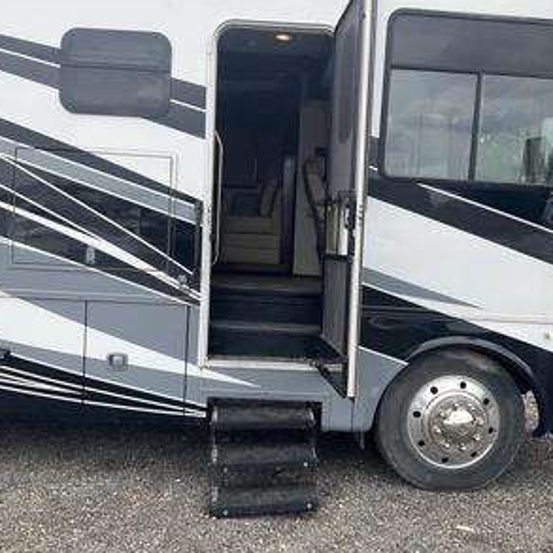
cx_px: 274
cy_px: 276
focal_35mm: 35
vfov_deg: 47.2
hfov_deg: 47.2
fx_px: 633
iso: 25
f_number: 1.8
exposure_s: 1/551
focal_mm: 3
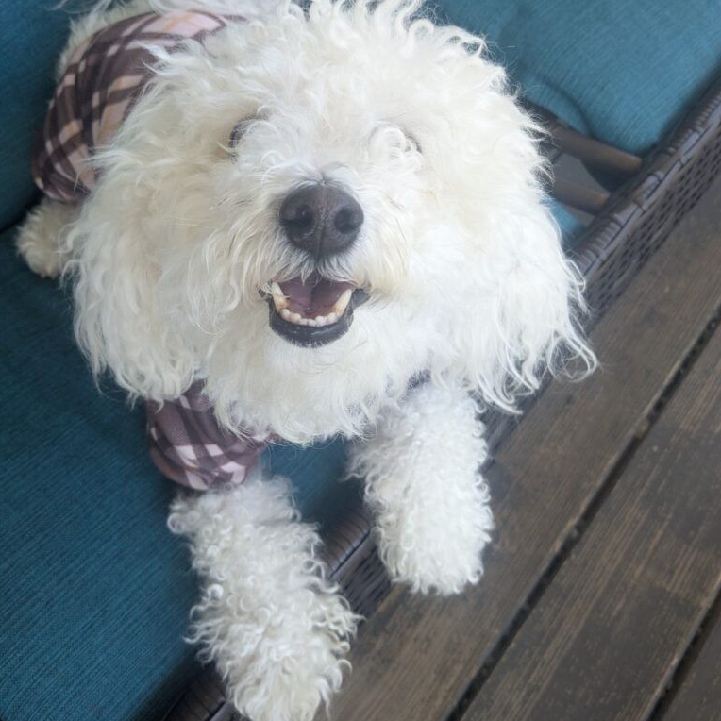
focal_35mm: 32
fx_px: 754
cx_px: 360
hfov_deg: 51.1
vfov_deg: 51.0
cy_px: 324
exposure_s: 1/371
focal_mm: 4.38
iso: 79
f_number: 1.73
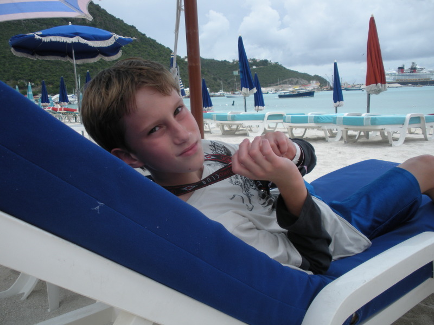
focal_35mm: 36
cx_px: 217
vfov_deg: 39.7
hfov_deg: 51.4
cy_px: 162
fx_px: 451
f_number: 3.5
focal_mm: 6.3
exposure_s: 1/600
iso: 64
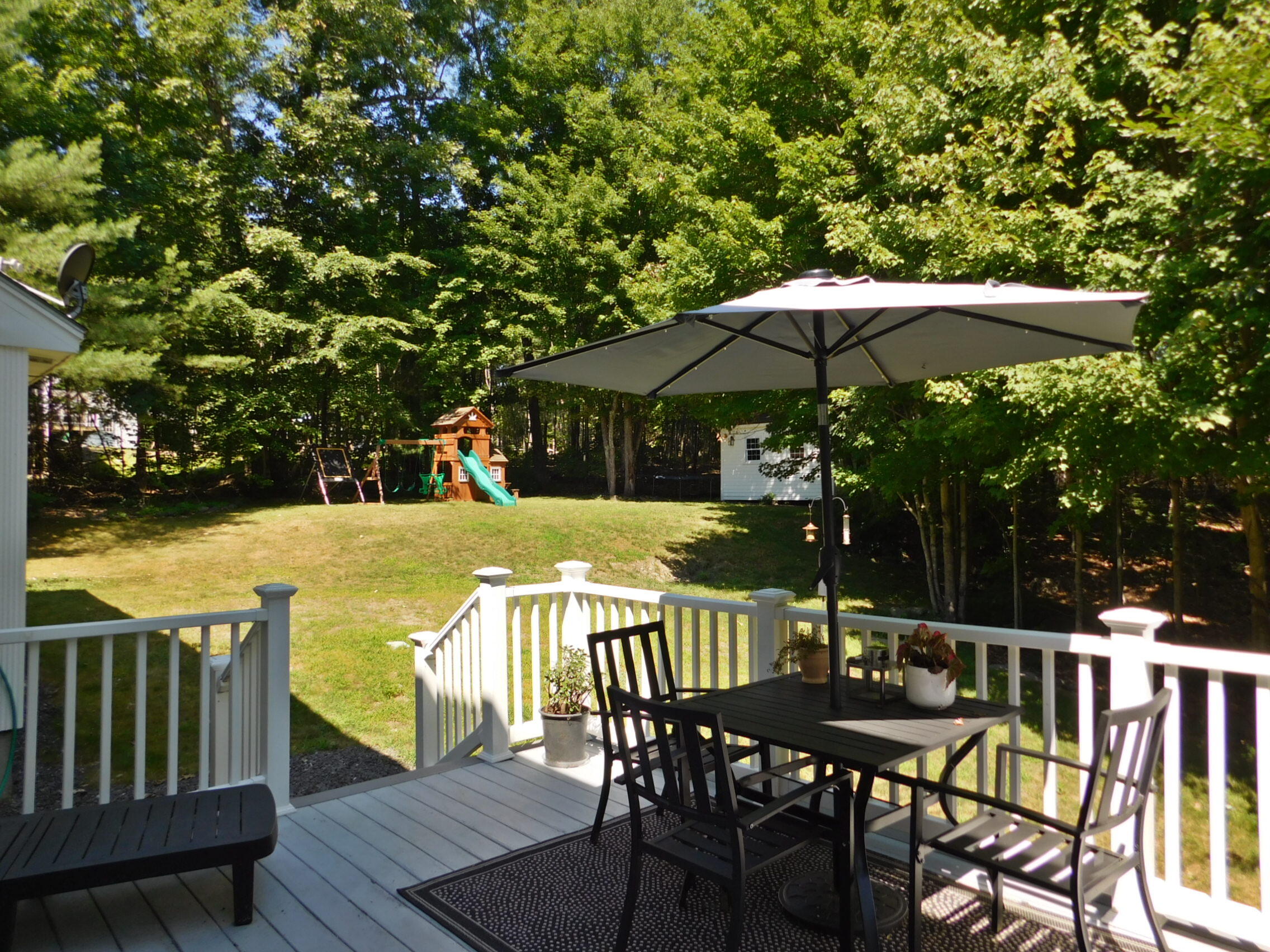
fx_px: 881
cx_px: 635
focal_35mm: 24
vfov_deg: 56.8
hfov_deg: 71.6
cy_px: 476
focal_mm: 4.1
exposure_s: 1/640
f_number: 3
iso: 125
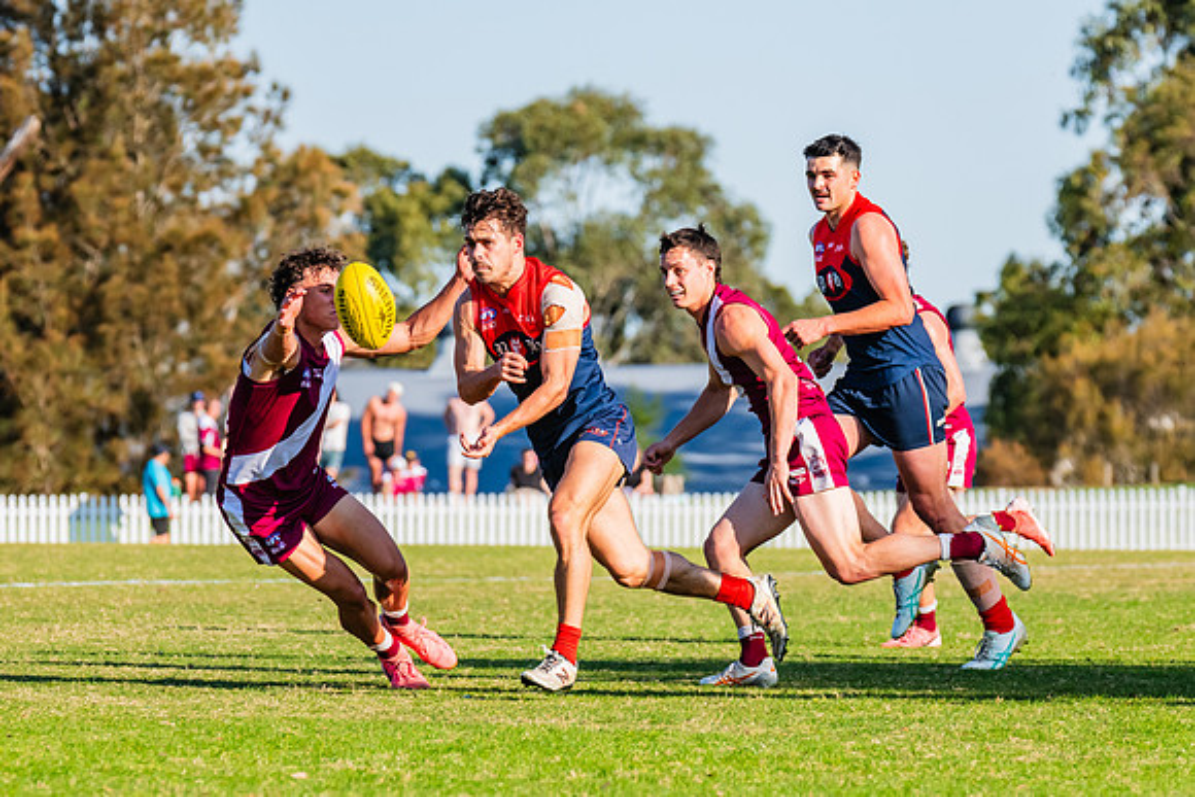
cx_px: 513
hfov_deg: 6.1
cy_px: 455
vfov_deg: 4.0
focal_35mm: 340
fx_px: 11276
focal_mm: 270
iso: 800
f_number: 9
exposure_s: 1/1600
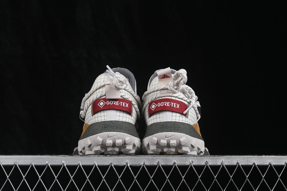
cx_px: 144
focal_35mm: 75
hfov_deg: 27.0
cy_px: 96
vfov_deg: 18.2
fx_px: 598
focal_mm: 50
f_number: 8
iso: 160
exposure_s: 1/80
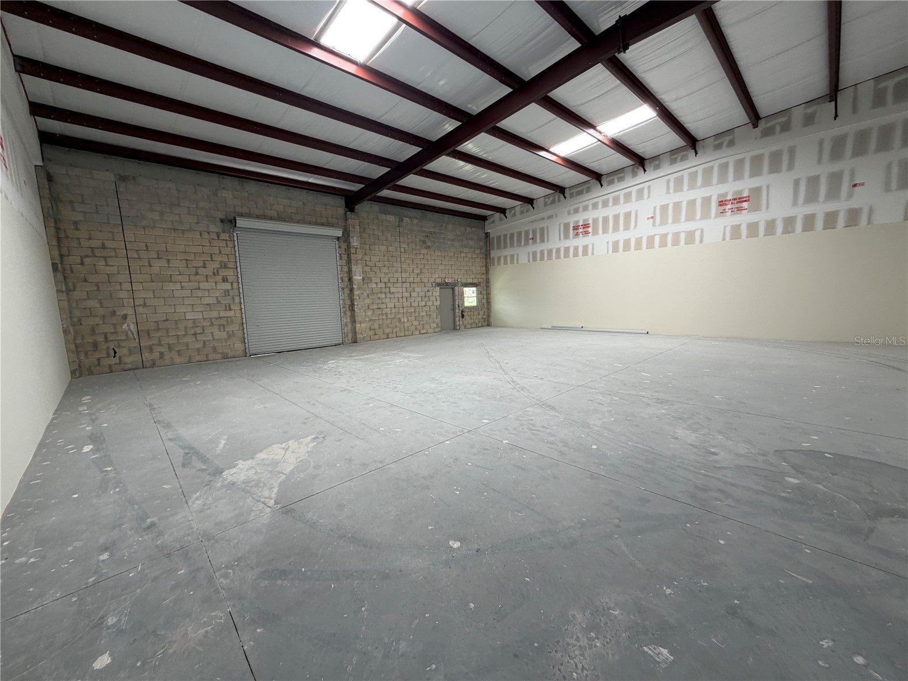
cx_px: 454
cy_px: 340
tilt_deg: -6.5
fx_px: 367
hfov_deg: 102.1
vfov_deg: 85.7
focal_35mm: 14
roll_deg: +1.4
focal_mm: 2.22
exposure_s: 1/121
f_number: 2.2
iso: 64
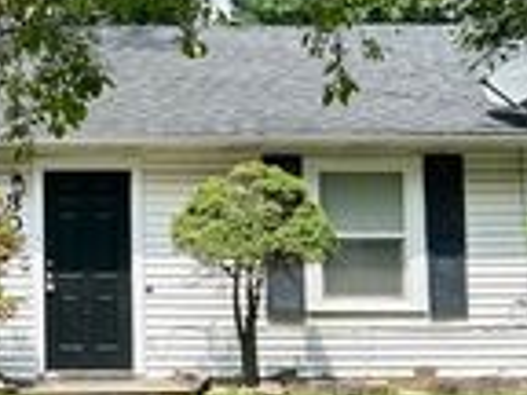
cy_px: 159
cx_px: -51
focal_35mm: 90
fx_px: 1370
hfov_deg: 20.7
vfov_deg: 16.4
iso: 50
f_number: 1.5
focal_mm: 5.7
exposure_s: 1/2208
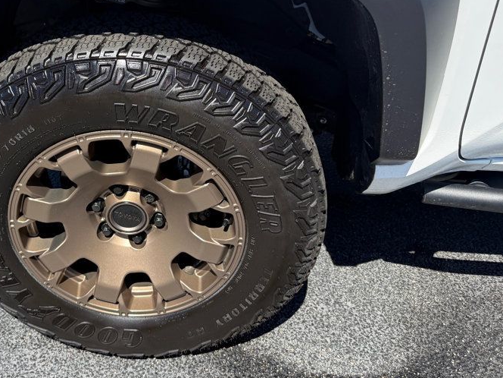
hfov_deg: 48.5
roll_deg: +0.3
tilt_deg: -28.4
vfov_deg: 37.9
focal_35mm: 37
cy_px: 106
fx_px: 538
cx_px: 137
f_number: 1.78
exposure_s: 1/2370
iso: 100
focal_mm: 6.76
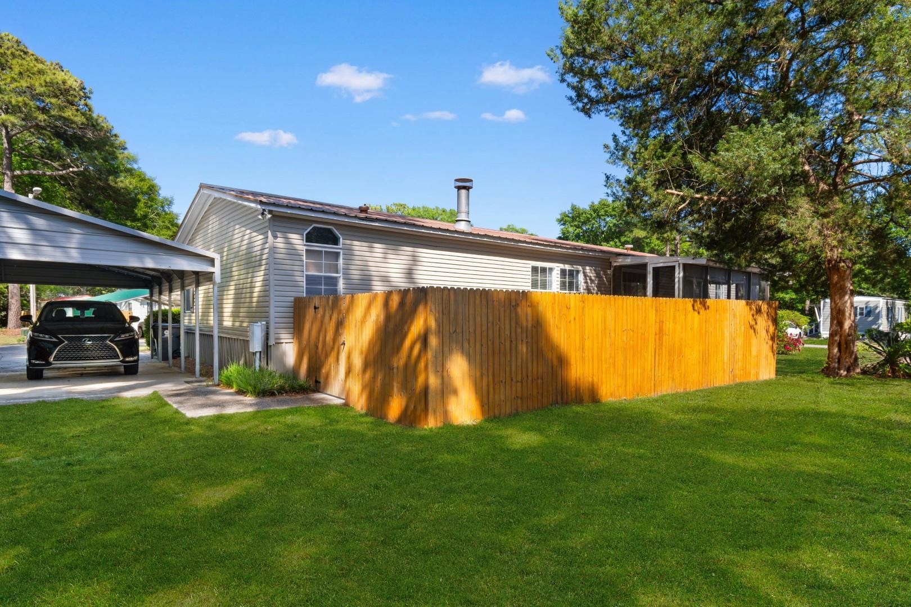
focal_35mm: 19
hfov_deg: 86.9
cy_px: 304
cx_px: 456
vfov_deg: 64.6
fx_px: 481
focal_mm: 13
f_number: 5.6
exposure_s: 1/125
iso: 100
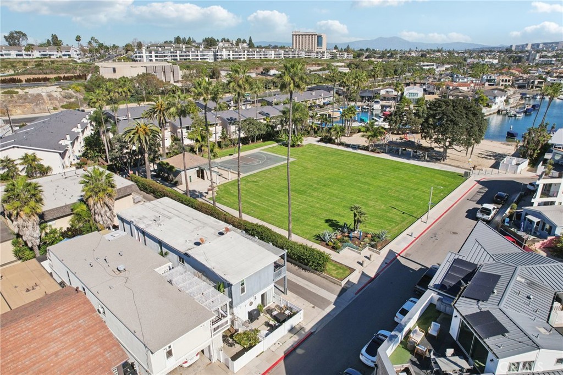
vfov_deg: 57.2
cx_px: 282
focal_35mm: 22
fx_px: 344
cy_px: 188
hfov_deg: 78.6
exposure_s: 1/3200
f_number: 2.8
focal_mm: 8.4
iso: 150
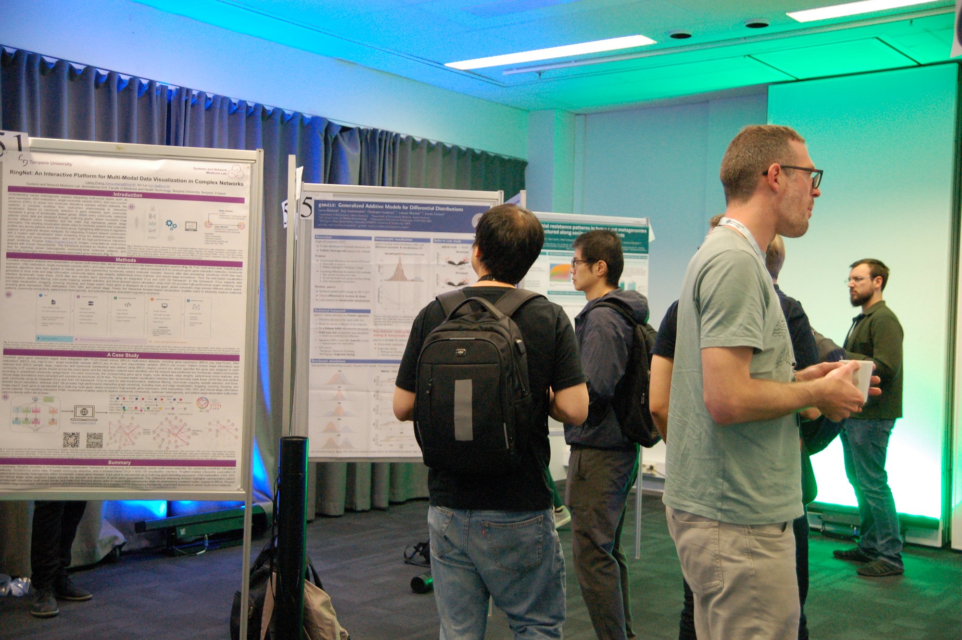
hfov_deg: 48.0
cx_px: 481
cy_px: 320
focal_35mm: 40
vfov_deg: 33.0
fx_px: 1081
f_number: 2.8
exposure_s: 1/125
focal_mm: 27
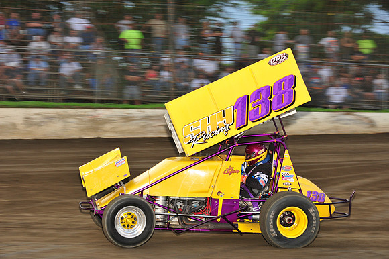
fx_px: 1080
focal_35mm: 100
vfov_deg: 13.7
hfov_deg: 20.4
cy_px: 130
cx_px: 194
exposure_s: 1/320
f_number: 7.1
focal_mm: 100
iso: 640
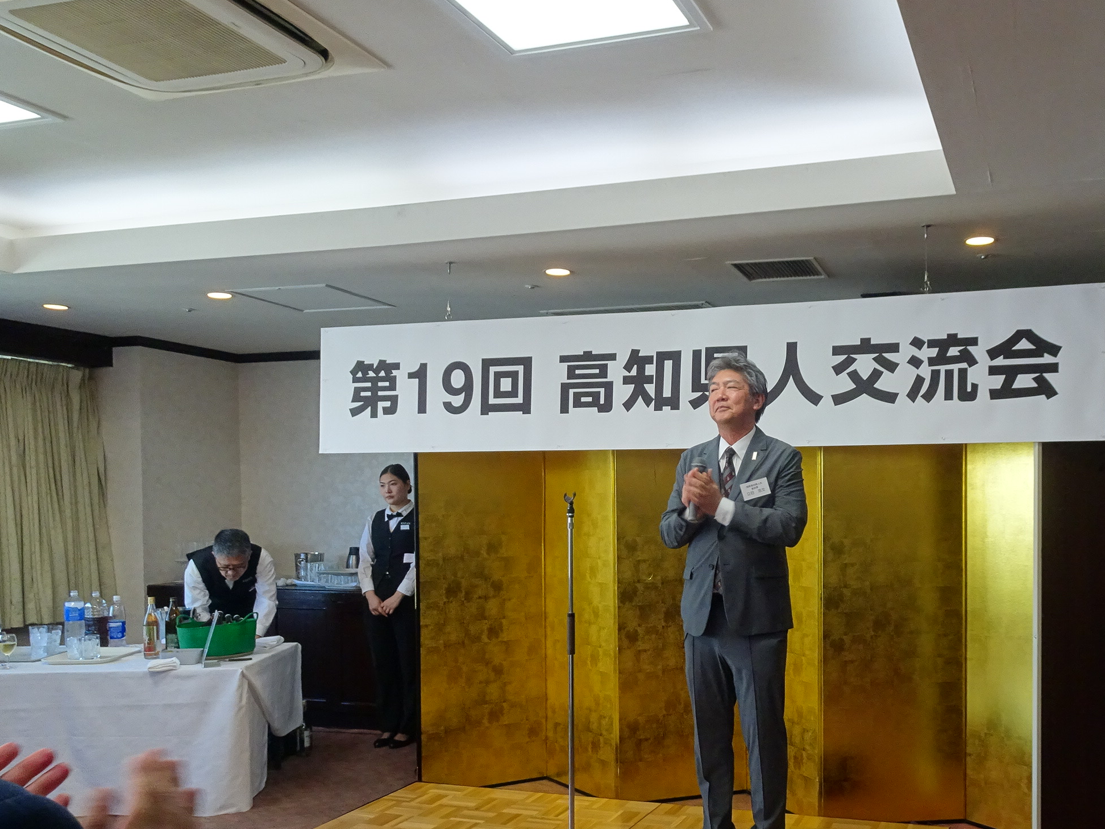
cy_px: 542
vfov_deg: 43.6
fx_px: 1021
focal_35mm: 32
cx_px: 726
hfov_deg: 55.8
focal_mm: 4.1
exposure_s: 1/30
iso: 125
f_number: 3.5
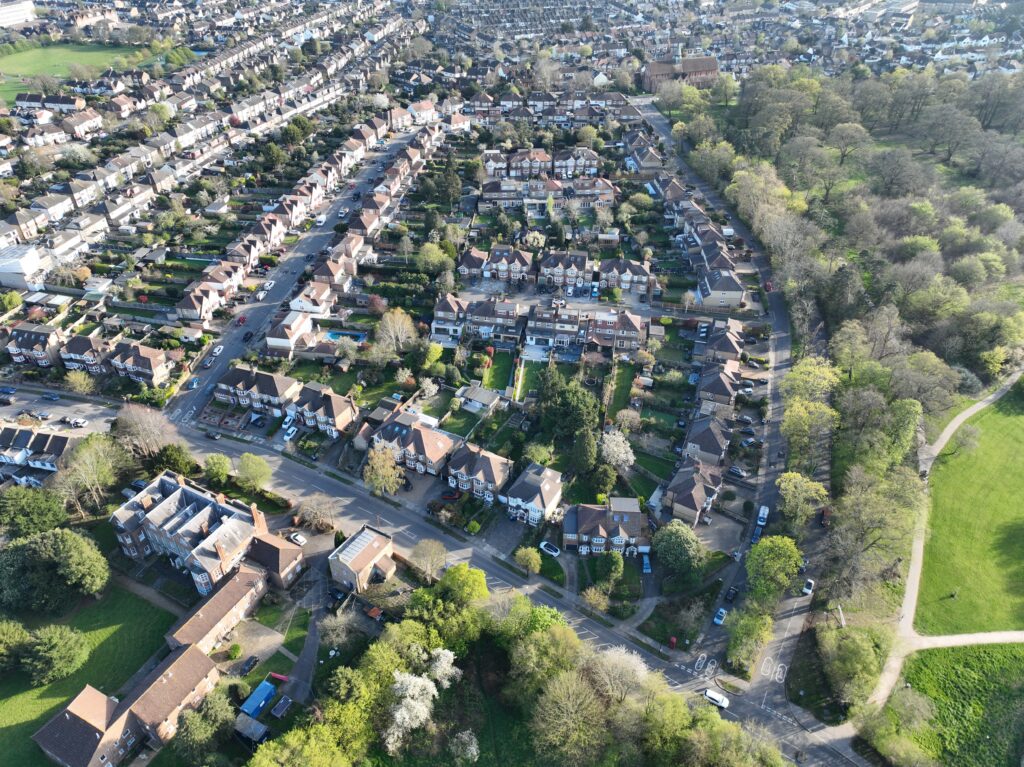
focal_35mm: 24
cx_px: 512
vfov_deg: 56.8
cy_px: 384
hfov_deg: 71.6
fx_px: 710
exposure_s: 1/240
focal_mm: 12.29
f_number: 2.8
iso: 110
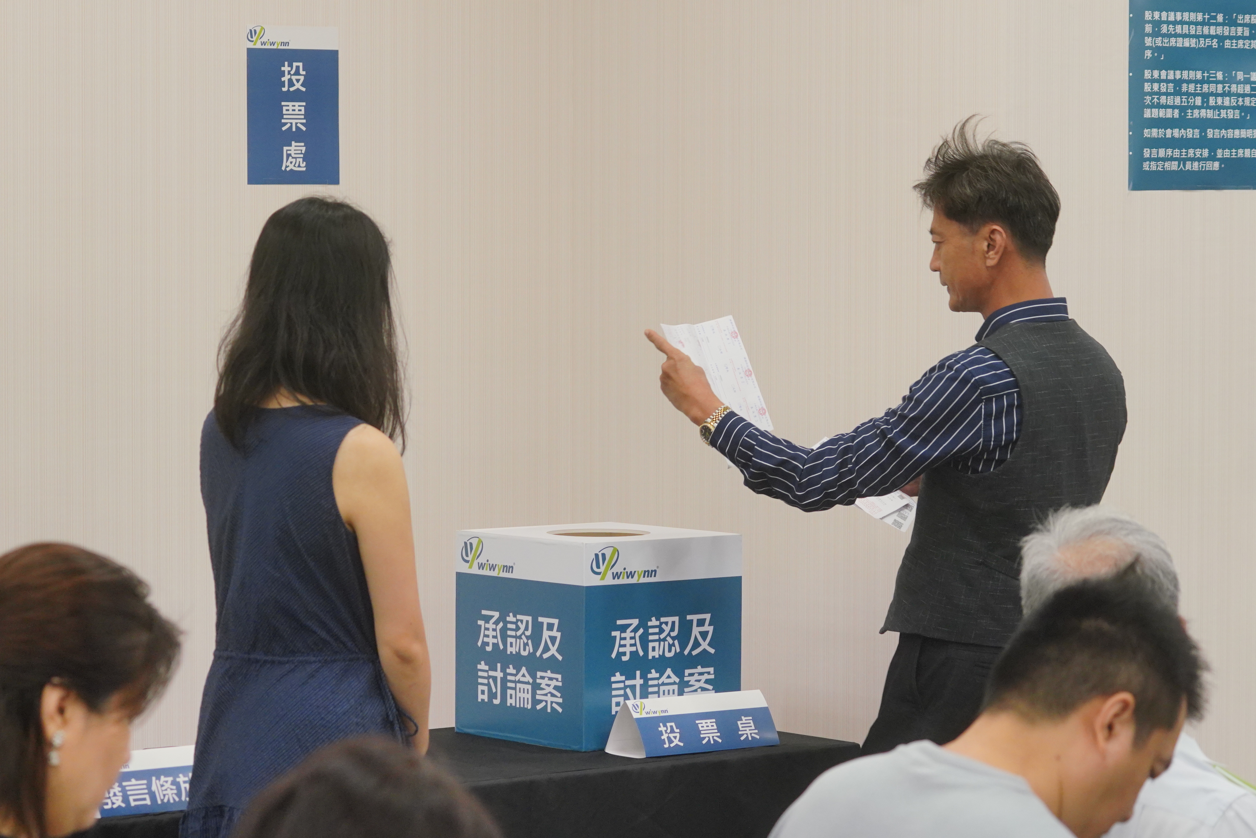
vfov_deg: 11.9
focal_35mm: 115
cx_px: 628
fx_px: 4012
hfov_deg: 17.8
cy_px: 419
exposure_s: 1/200
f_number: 5
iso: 1600
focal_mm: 77
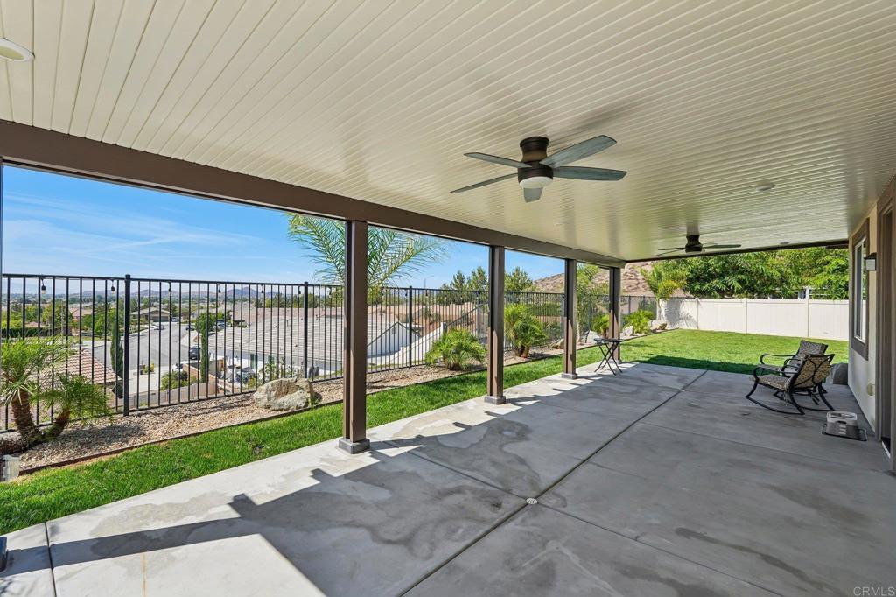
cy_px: 298
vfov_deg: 73.7
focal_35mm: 16
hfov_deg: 96.8
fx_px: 398
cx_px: 448
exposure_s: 1/250
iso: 100
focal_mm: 16
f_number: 8
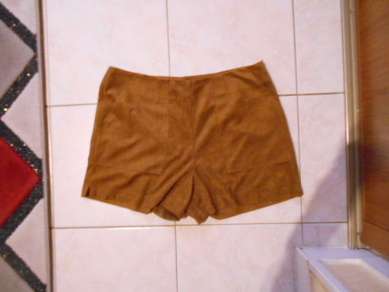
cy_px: 146
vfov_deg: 53.1
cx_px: 194
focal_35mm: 26
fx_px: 292
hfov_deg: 67.3
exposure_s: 1/15
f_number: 3.2
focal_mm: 4.6
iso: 800
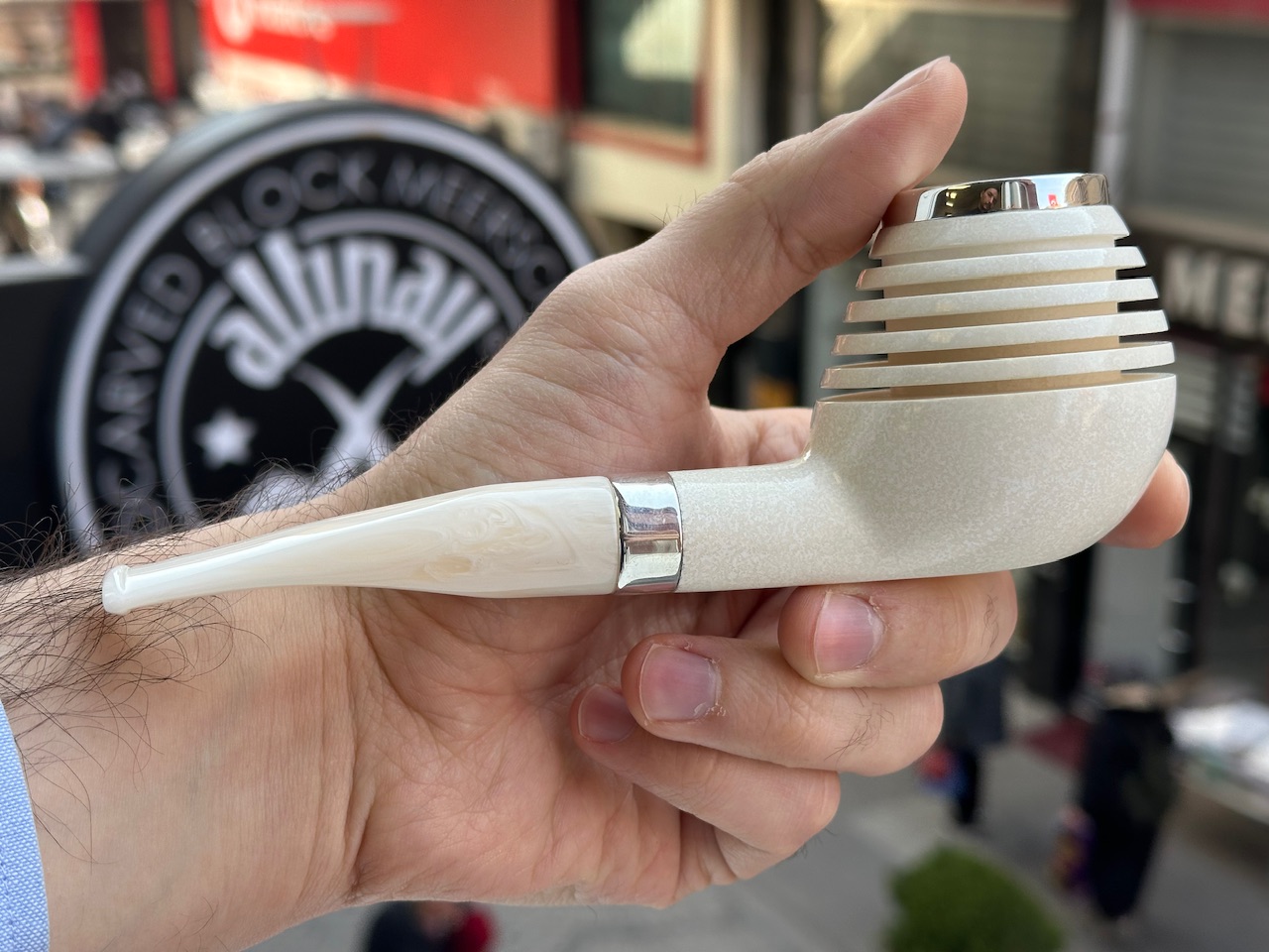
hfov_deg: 39.7
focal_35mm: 48
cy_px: 476
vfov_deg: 30.3
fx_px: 1760
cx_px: 634
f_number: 1.78
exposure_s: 1/535
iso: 64
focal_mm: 6.86
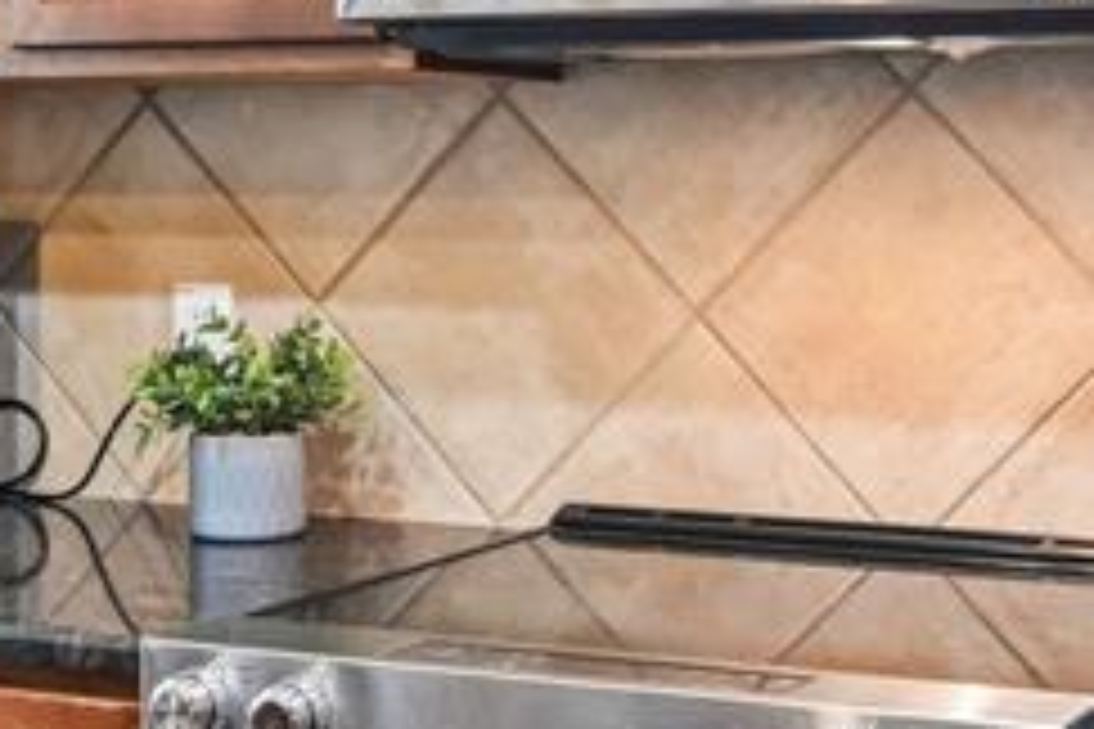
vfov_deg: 17.8
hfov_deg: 26.5
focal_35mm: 76
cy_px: 135
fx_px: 2309
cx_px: 734
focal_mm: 18
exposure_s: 1/4
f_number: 8
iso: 400
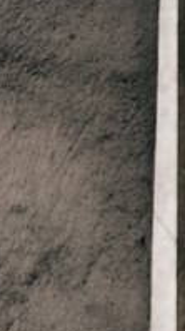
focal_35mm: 234
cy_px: 479
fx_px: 2046
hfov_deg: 5.0
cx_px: 438
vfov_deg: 9.0
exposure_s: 1/320
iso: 400
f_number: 2
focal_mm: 50
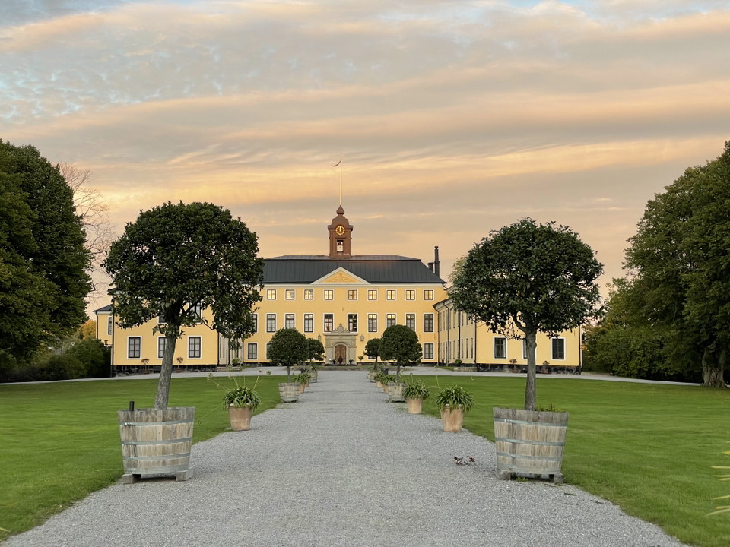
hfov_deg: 36.8
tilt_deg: +5.8
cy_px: 274
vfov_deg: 28.0
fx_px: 1097
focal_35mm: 52
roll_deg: +0.1
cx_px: 365
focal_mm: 6
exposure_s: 1/134
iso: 25
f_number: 2
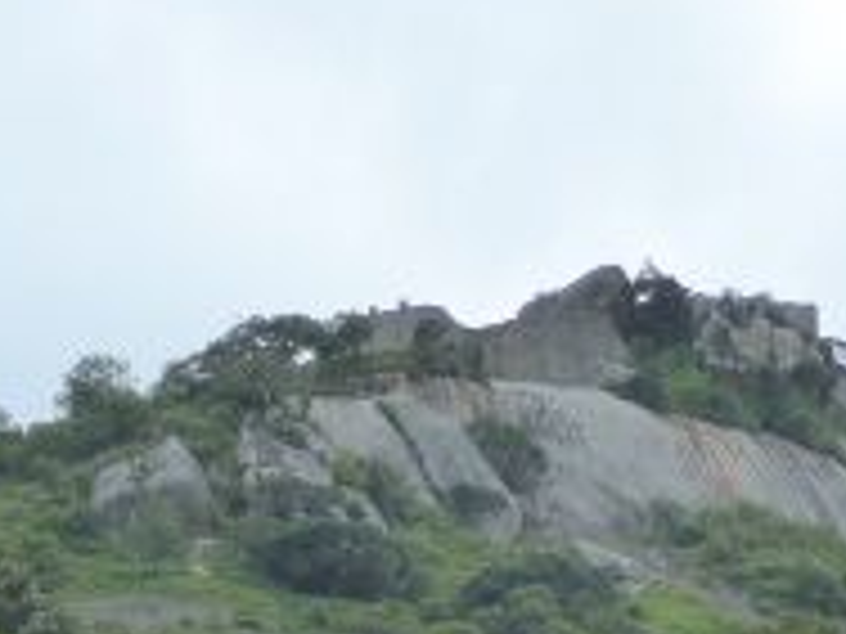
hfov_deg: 12.6
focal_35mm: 157
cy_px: 877
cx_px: 238
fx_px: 3837
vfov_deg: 9.3
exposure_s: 1/500
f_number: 3.9
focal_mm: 7.8
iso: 160
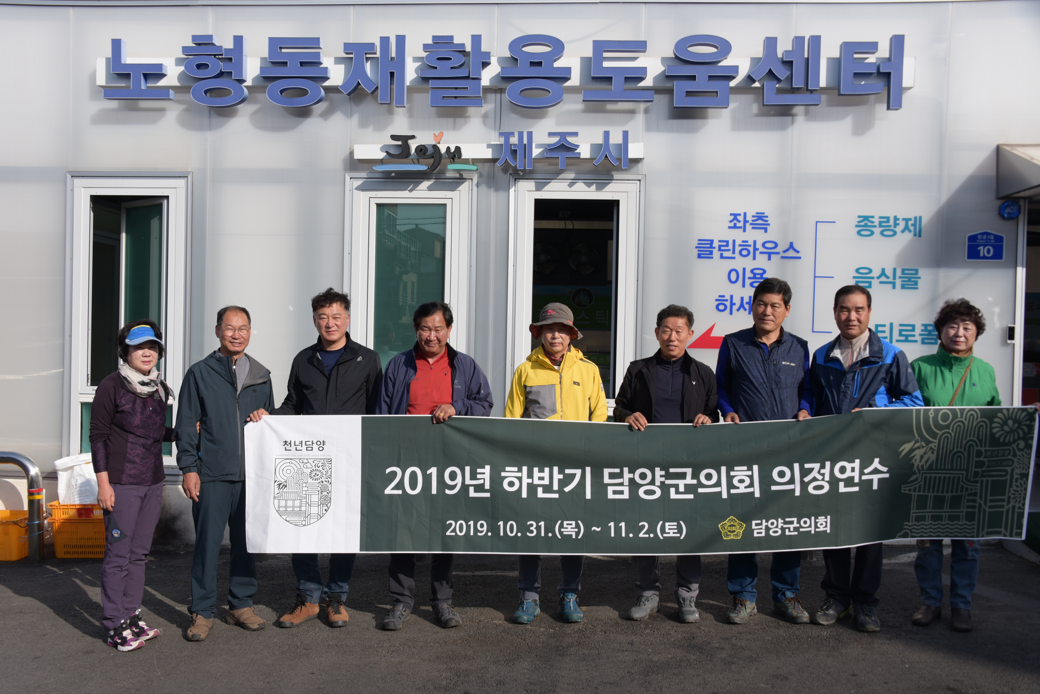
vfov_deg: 38.9
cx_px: 520
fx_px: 983
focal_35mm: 34
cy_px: 347
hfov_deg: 55.8
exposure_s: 1/200
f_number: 10
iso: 100
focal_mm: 34
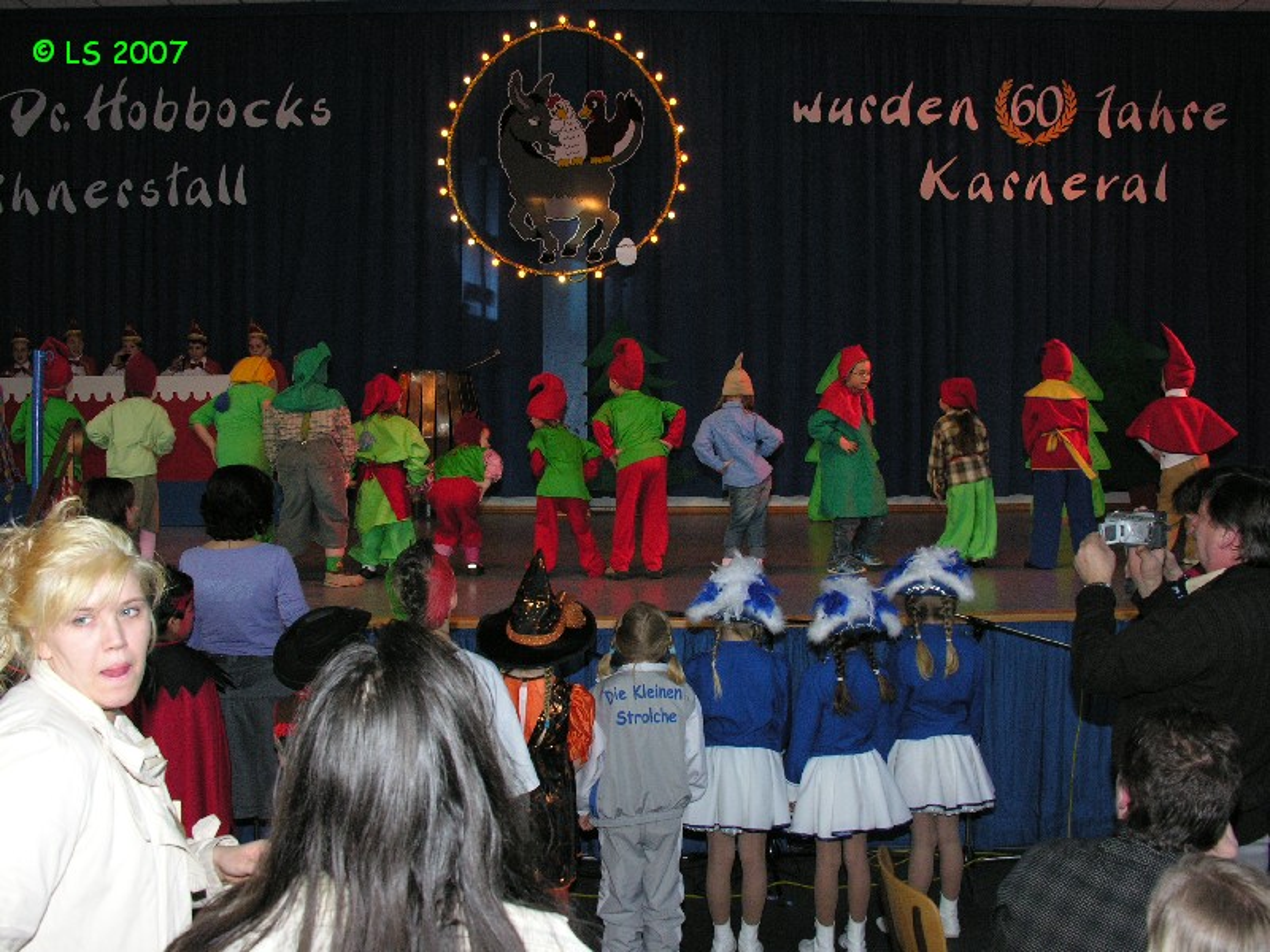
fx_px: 1284
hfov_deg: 52.6
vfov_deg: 40.7
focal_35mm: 35
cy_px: 476
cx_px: 635
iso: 200
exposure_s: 1/60.1
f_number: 4
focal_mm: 8.9
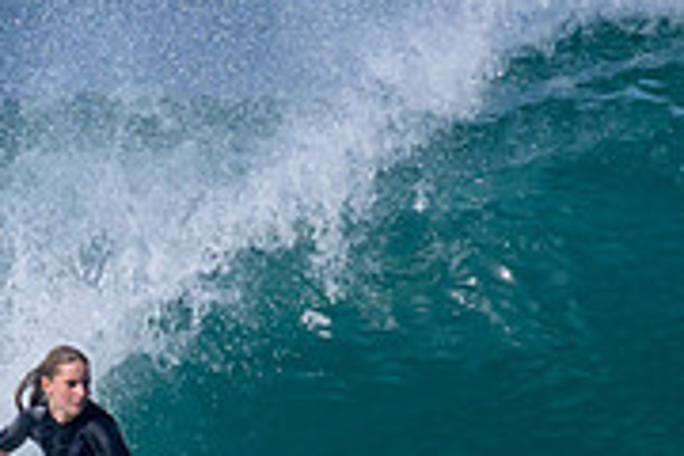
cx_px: 232
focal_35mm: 2571
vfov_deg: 0.5
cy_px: 534
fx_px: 48845
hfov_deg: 0.8
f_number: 11
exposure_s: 1/2000
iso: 800
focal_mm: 800
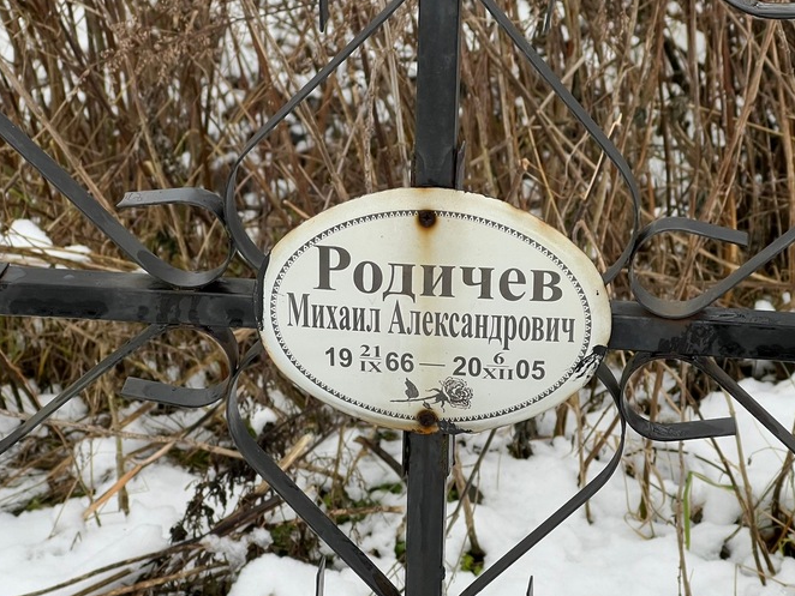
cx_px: 468
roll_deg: +0.0
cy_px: 321
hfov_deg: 21.1
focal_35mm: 93
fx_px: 2137
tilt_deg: -20.0
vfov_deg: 15.9
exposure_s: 1/99
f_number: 2.8
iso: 64
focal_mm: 9
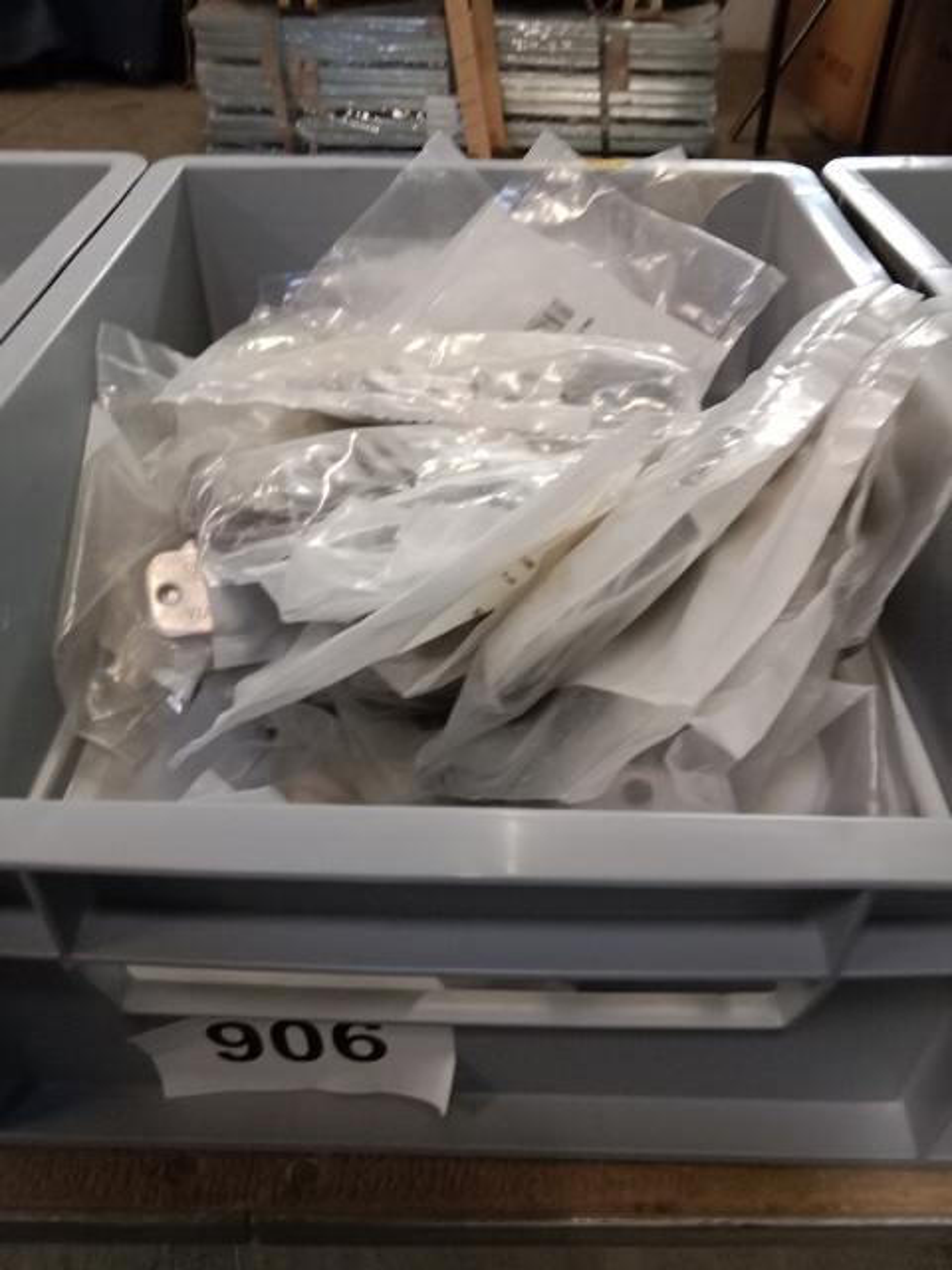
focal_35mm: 27
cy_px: 635
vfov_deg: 65.3
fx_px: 990
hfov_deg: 51.4
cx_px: 476
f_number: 2.2
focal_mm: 3.65
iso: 1198
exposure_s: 1/16.7
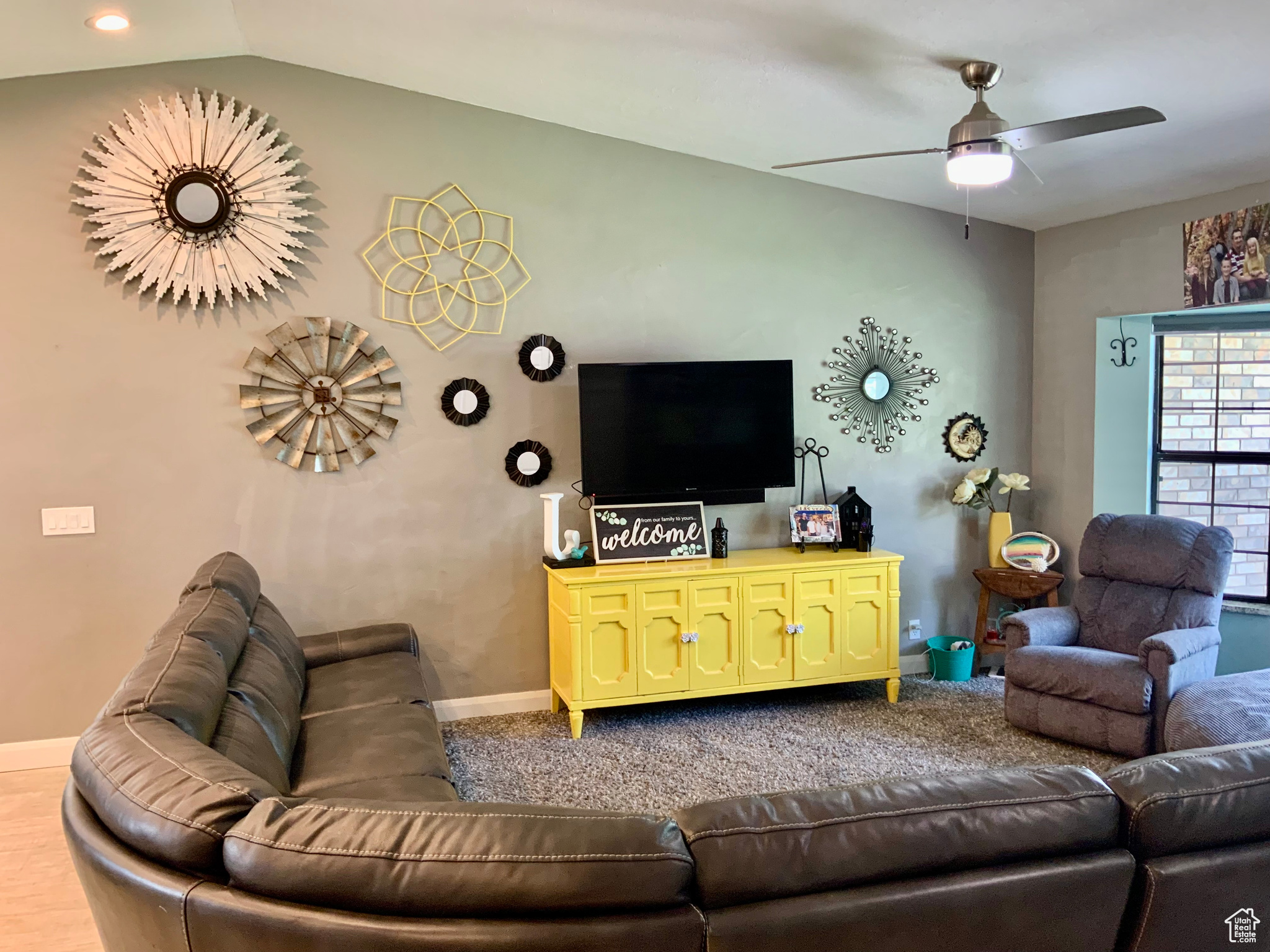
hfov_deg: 61.7
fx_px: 1064
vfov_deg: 48.2
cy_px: 476
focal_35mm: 29
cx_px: 635
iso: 125
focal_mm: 3
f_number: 1.8
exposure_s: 1/60
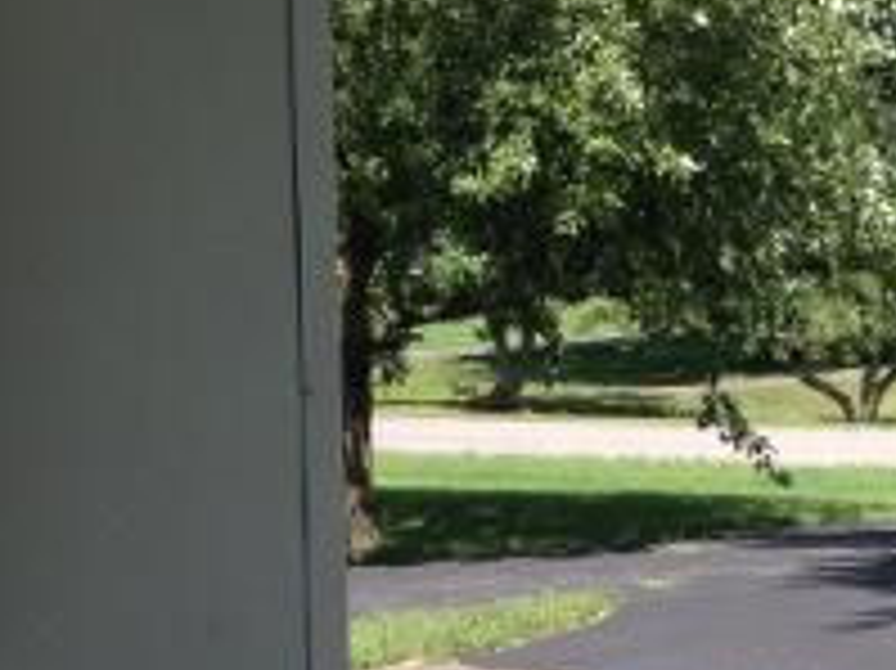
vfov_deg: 13.9
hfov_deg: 17.3
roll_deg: +0.4
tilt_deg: -1.3
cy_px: 288
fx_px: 2742
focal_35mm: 106
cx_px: 1216
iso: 50
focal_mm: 4.12
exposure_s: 1/695
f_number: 2.4
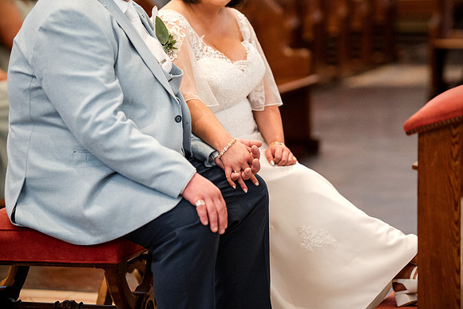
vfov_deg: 10.8
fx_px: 1634
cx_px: 232
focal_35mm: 127
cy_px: 154
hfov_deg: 16.1
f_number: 1.6
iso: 4000
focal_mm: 85
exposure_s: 1/500
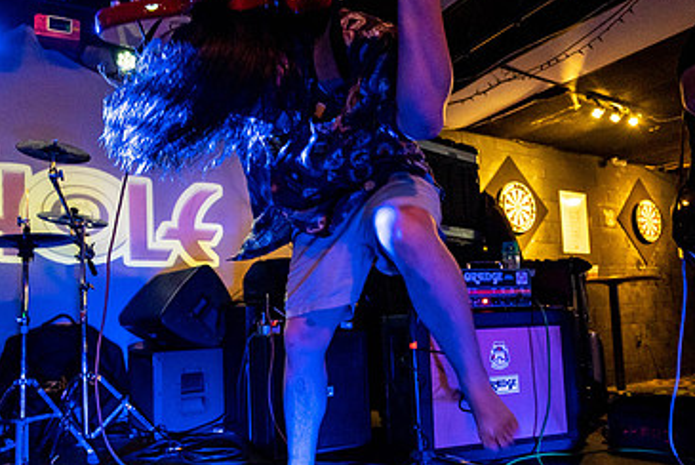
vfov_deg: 49.5
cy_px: 265
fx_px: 502
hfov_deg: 69.3
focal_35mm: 26
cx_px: 338
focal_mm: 14
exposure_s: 1/160
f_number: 2.8
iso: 3200
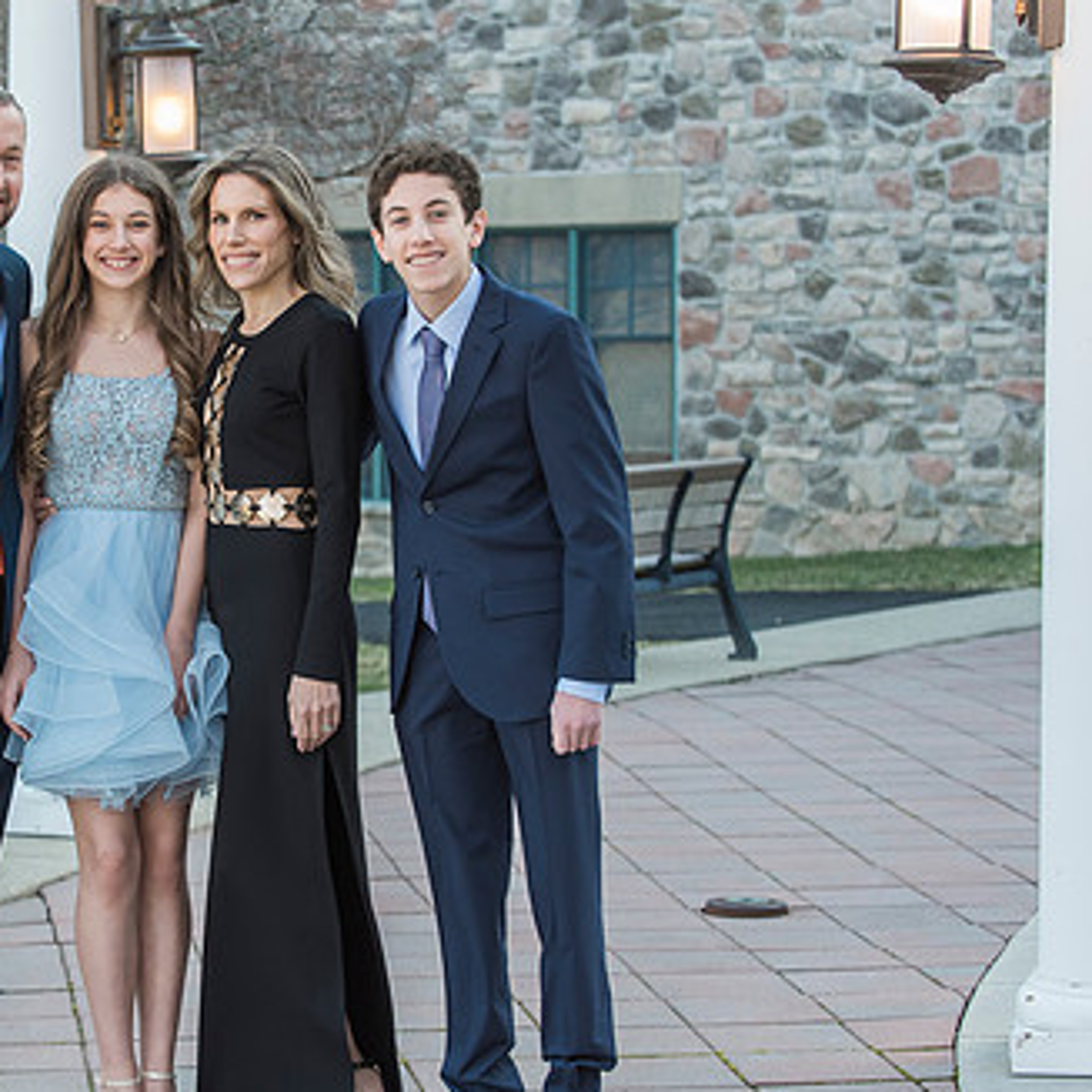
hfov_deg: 15.9
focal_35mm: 109
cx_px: 230
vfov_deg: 16.0
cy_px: 575
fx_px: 3890
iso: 800
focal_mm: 70
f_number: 4
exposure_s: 1/640
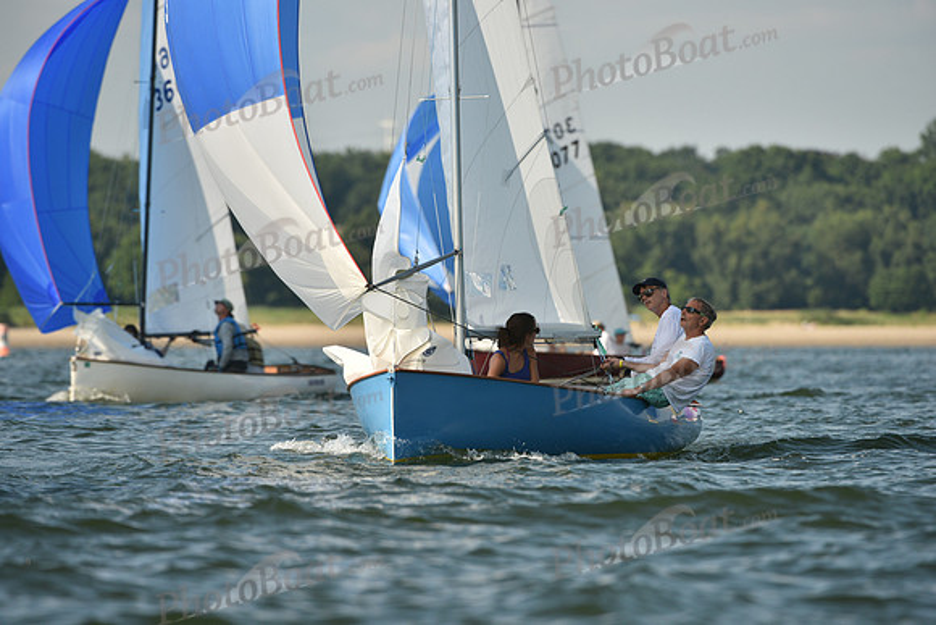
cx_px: 468
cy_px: 312
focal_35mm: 400
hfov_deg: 5.2
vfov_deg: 3.4
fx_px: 10402
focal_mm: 400
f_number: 6.3
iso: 250
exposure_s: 1/1250
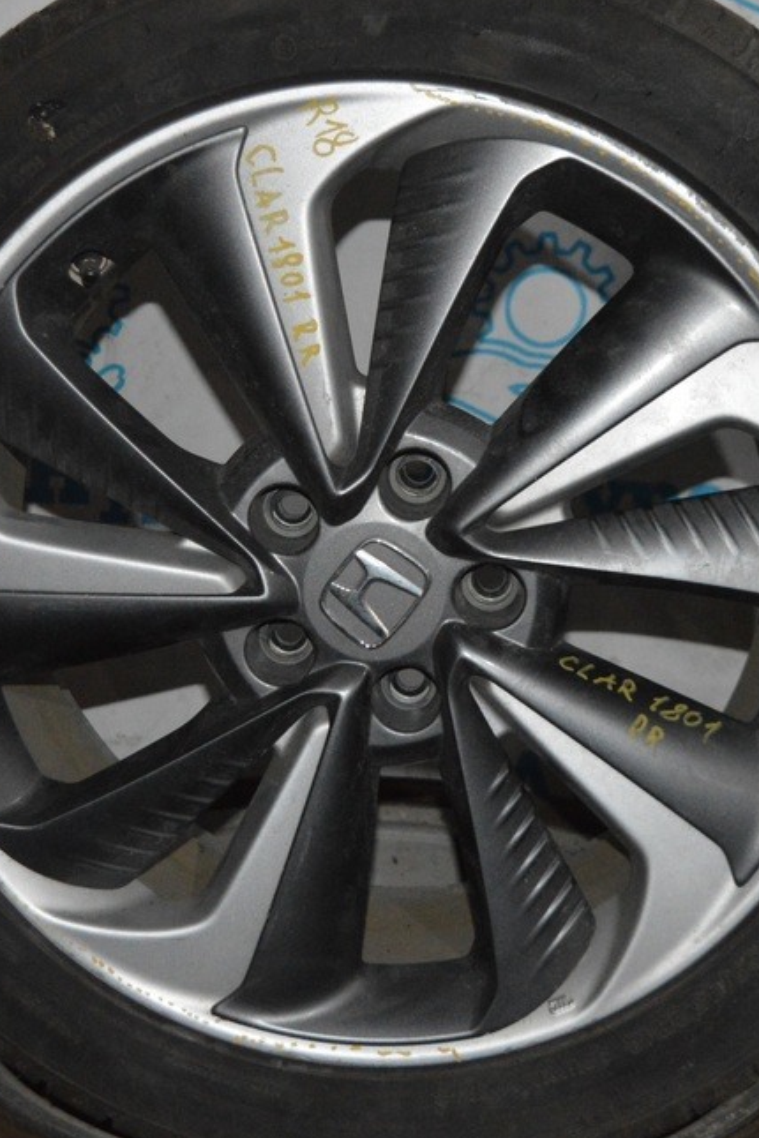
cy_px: 565
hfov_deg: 18.5
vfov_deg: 27.4
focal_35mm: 74
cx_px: 341
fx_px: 2334
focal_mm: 31
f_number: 4.2
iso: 3200
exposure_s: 1/60
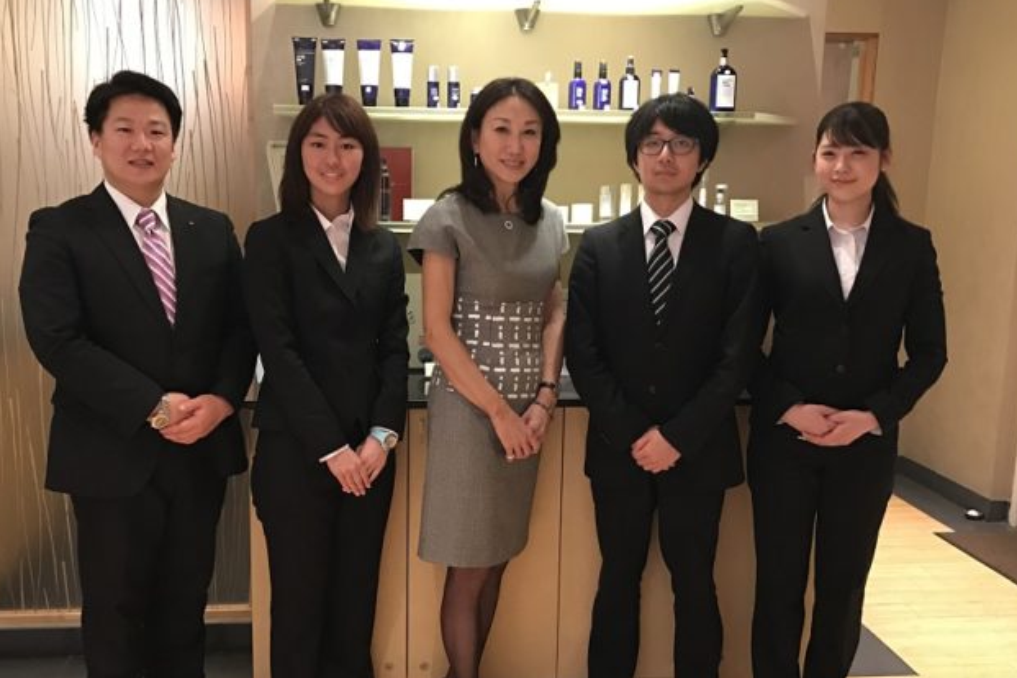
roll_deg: -0.8
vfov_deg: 36.8
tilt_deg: -10.7
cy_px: 378
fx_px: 1017
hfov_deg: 53.0
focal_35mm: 36
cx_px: 459
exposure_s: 1/12
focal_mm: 3.99
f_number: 1.8
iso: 100
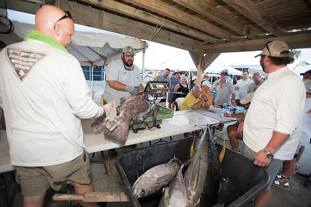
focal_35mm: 17
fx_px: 147
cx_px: 156
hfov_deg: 93.3
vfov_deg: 70.5
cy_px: 104
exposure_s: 1/250
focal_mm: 17
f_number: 2.8
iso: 250
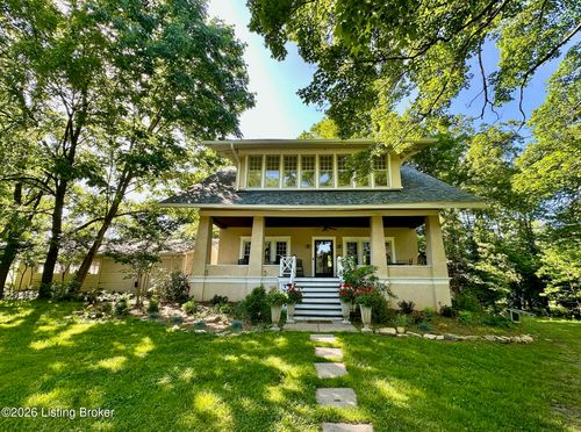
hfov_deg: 102.2
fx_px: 234
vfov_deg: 85.4
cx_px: 290
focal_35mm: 14
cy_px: 216
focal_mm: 2.22
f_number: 2.2
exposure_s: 1/133
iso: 40
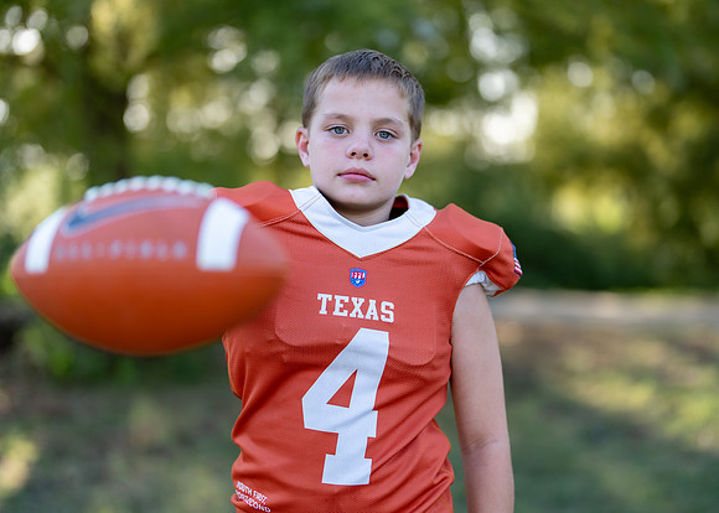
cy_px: 255
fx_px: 1289
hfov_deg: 31.2
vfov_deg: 22.5
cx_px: 378
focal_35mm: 63
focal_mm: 50
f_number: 1.2
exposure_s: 1/1250
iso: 100
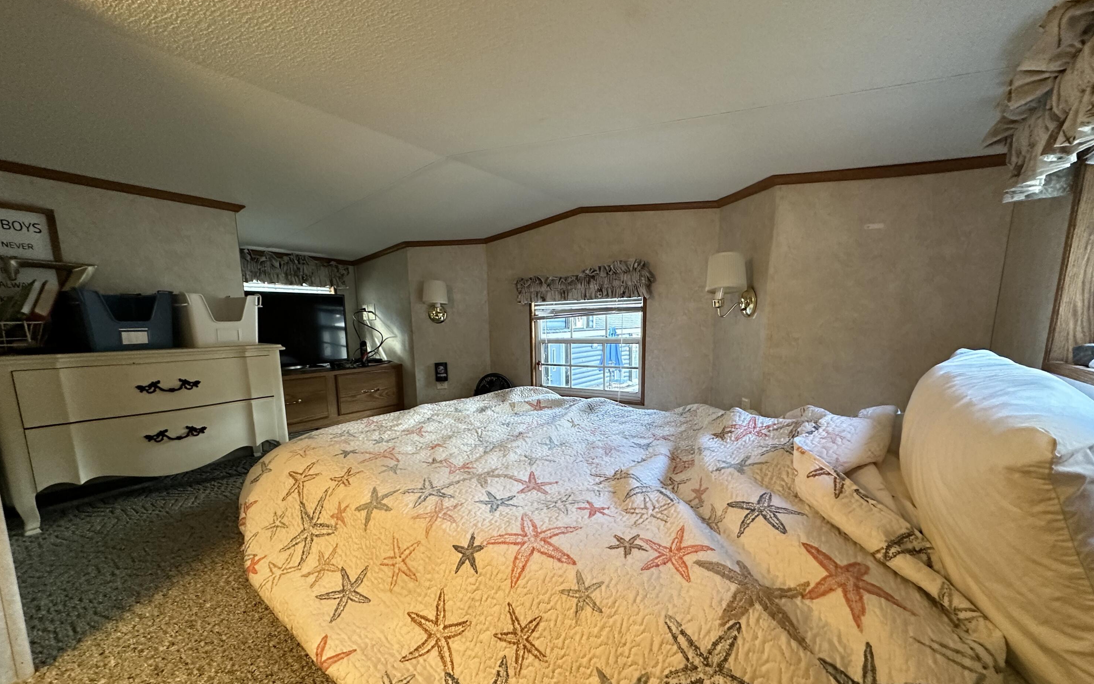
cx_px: 551
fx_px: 447
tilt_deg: -10.2
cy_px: 397
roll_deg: +1.4
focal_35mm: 15
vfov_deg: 74.3
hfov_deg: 101.5
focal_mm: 2.22
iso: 400
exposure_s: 1/60
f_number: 2.2
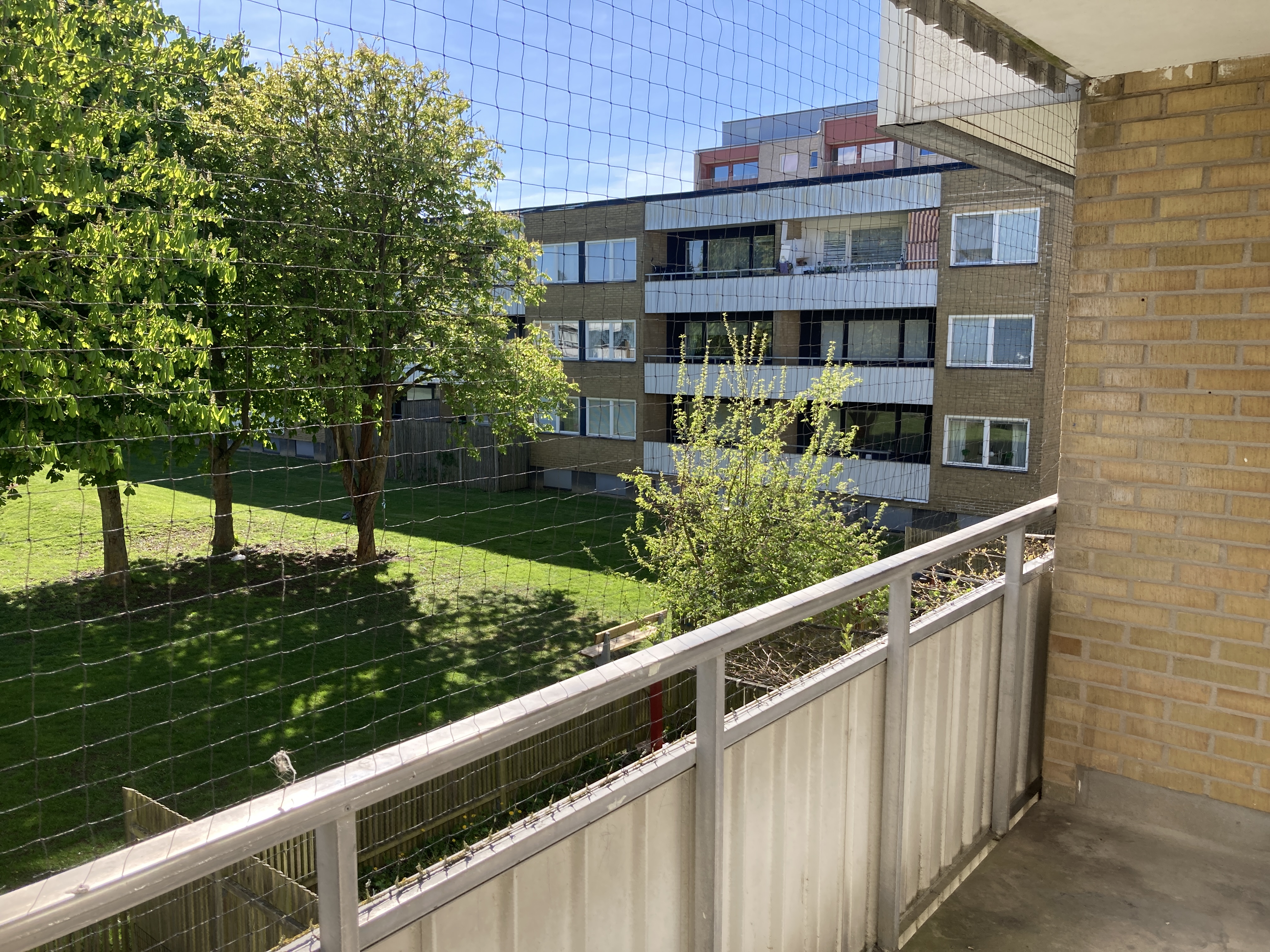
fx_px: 1027
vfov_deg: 49.7
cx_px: 635
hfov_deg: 63.4
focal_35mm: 28
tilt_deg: -7.6
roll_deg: -0.1
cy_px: 476
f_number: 1.8
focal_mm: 3.99
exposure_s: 1/684
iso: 20
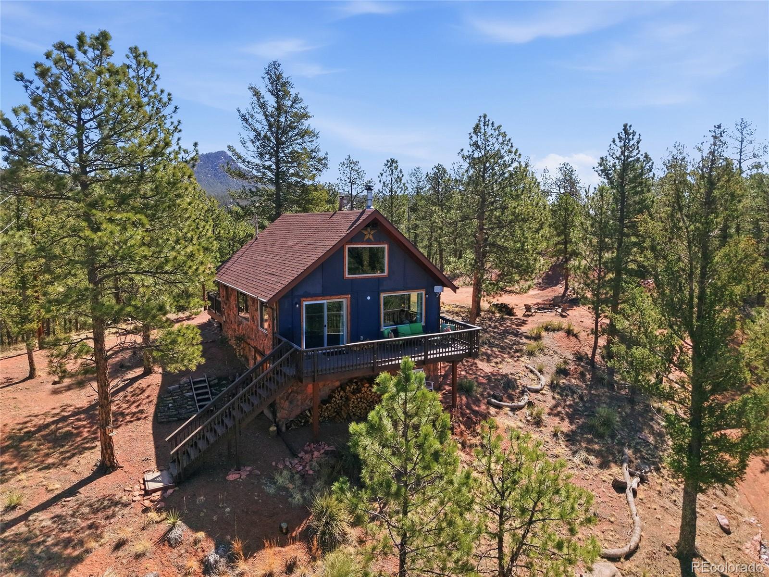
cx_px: 384
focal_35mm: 24
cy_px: 288
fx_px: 533
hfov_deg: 71.6
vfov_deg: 56.8
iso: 440
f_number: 1.8
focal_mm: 8.7
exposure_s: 1/6400
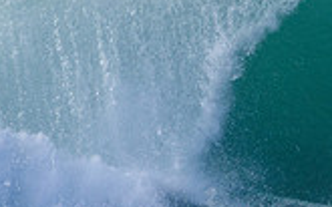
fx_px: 24304
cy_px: 142
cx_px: 561
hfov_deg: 0.8
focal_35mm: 2687
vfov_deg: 0.5
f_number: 5.6
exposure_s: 1/2000
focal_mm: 500
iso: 400
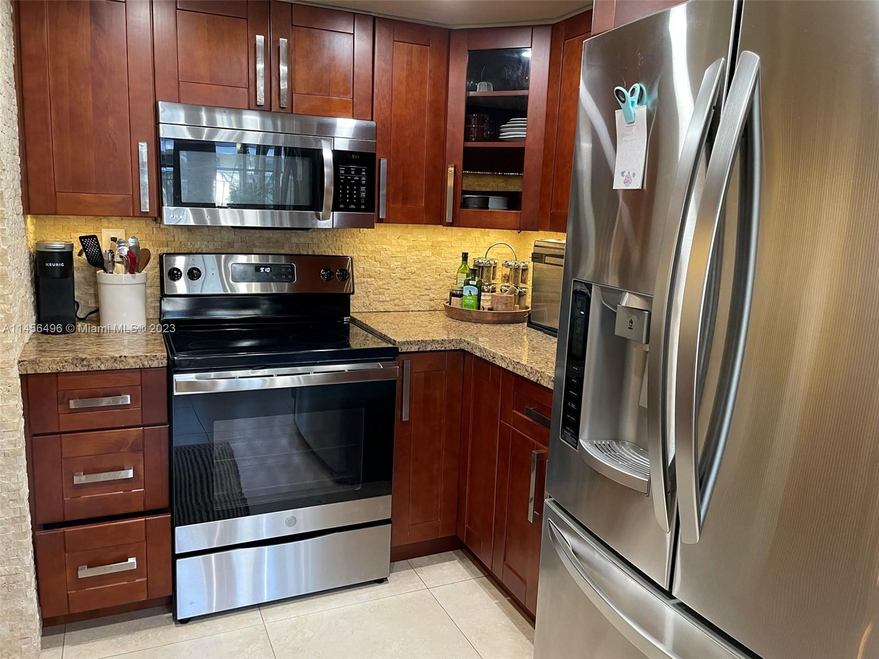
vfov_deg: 53.1
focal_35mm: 26
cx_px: 440
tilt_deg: -11.0
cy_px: 330
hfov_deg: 67.3
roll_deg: -2.3
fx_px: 660
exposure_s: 1/60
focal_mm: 4.2
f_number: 1.6
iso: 160
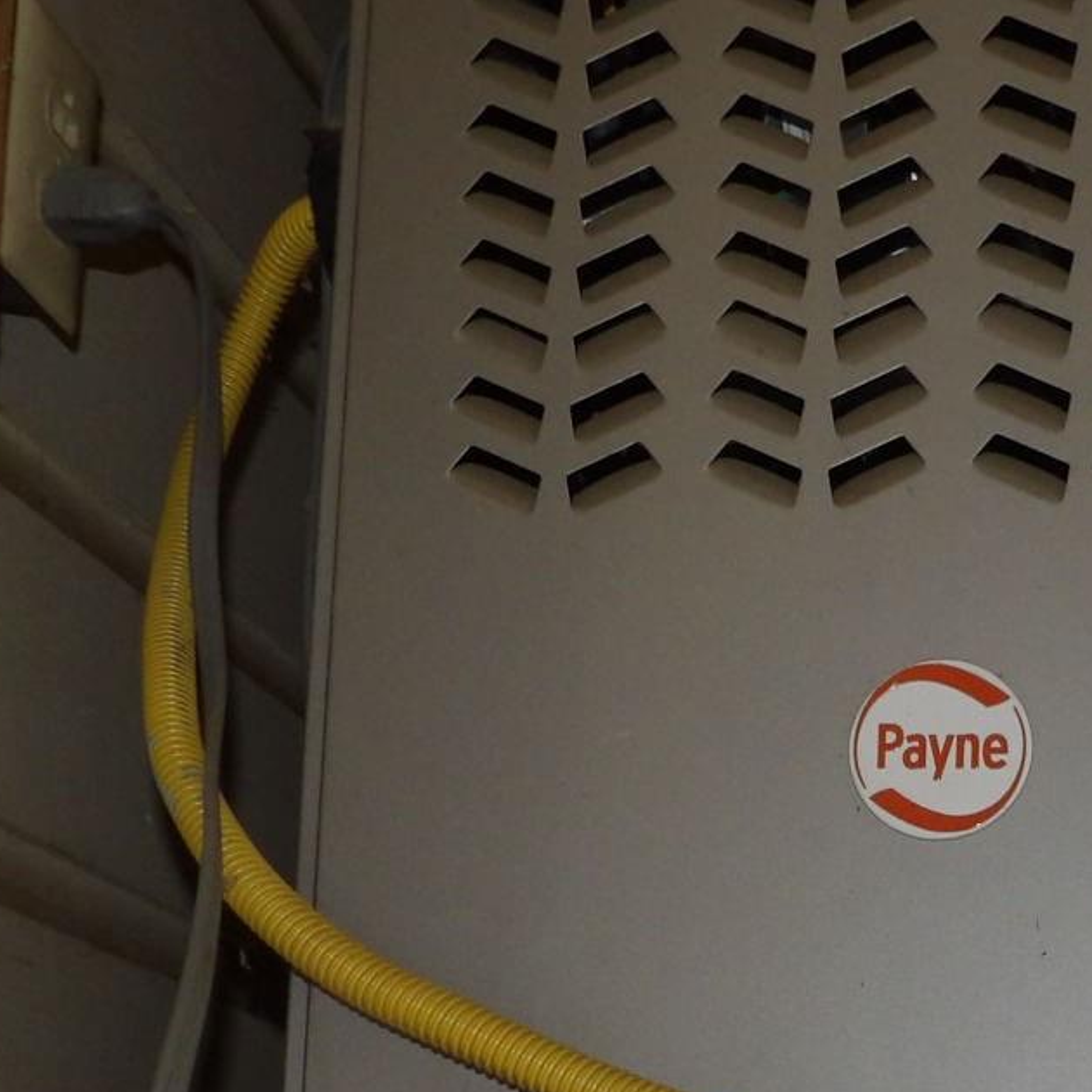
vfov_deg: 23.9
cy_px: 1108
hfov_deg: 24.4
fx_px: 2463
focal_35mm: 69
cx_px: 945
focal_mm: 4.3
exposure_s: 1/33
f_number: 3.2
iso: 200
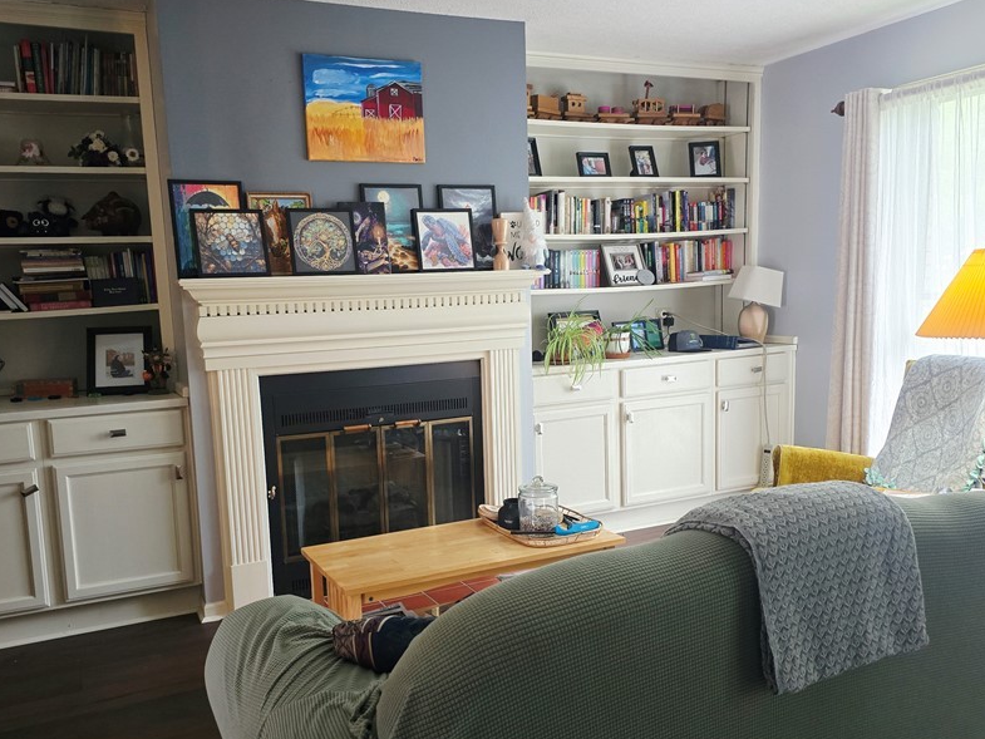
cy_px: 415
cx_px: 449
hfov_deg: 59.9
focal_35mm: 30
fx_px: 854
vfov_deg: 46.7
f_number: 1.7
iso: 640
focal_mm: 6.3
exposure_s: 1/60
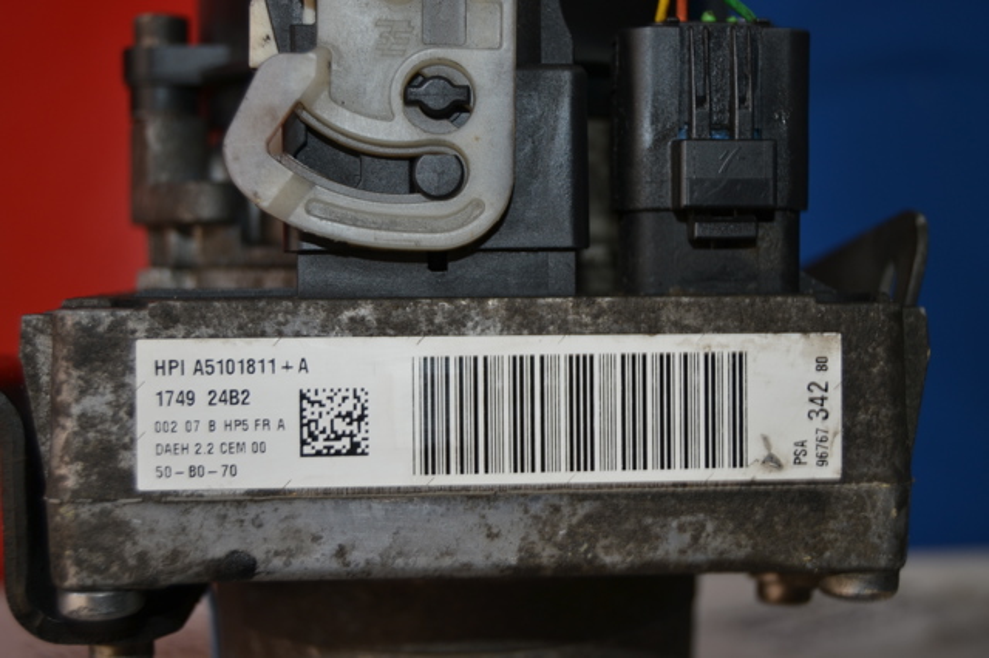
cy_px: 329
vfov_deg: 25.7
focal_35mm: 52
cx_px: 494
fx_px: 1441
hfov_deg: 37.9
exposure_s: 1/60
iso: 100
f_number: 4.5
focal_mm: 35
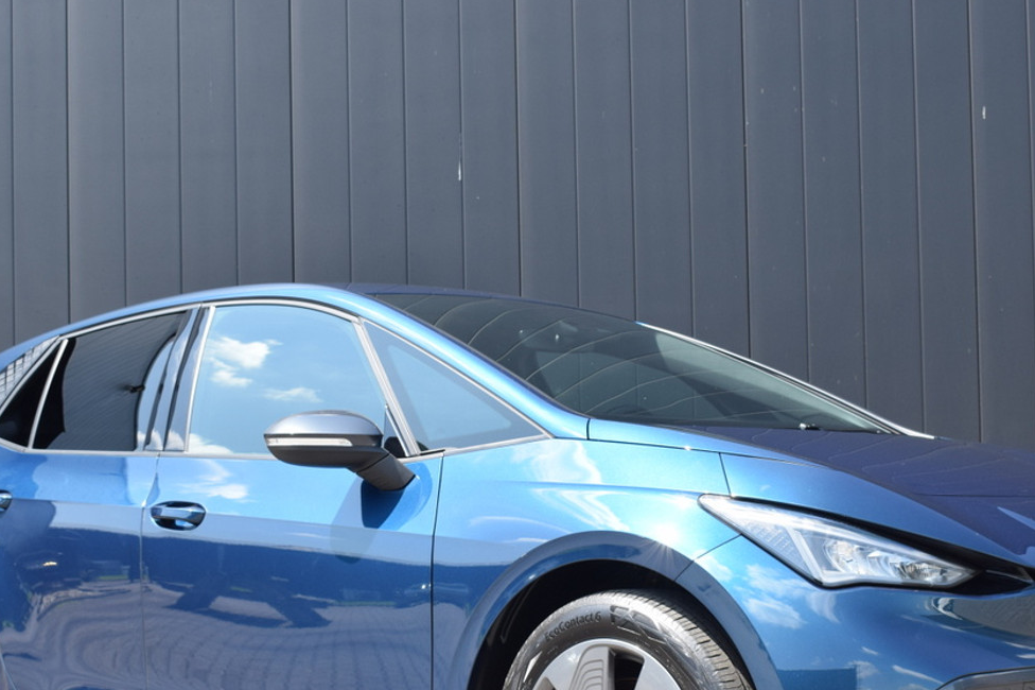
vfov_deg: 20.3
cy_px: 480
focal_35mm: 67
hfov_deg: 30.2
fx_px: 1917
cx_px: 551
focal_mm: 31
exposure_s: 1/250
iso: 400
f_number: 8
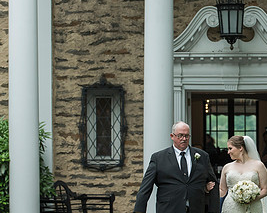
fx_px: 1831
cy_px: 142
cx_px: 236
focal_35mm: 232
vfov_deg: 6.7
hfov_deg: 8.3
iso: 800
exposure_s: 1/800
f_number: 4
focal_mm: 110
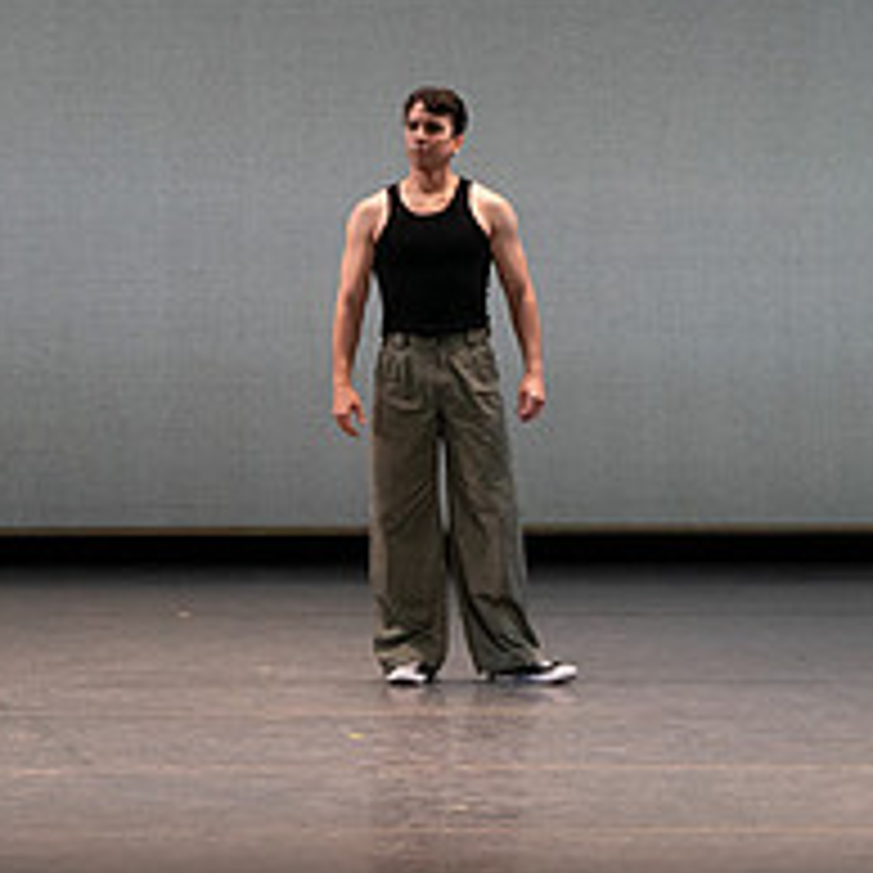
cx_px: 274
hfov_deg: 3.6
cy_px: 272
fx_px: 13724
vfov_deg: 3.6
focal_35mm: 481
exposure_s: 1/400
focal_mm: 189
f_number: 9
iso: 5000
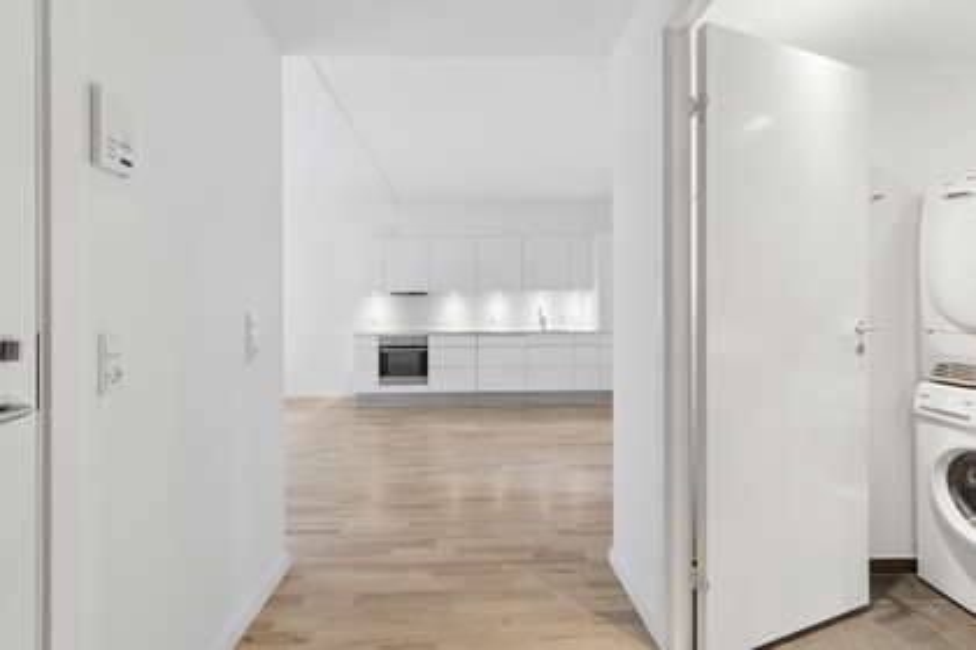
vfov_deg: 77.3
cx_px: 488
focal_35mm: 15
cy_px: 325
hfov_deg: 100.4
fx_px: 407
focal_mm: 10
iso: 200
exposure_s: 1/3.33
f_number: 8
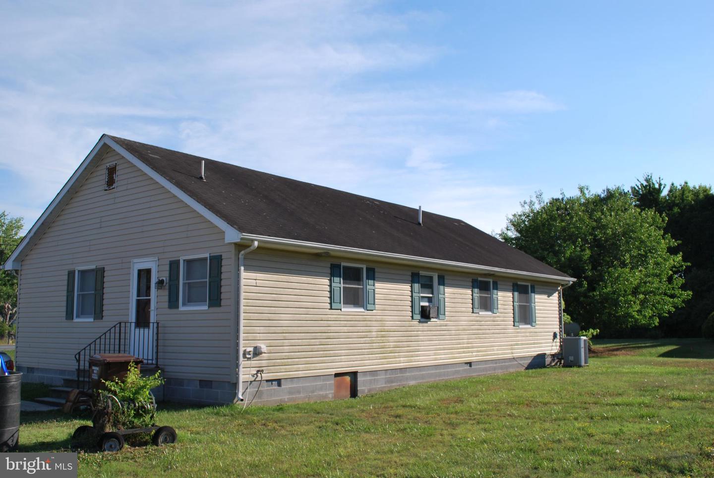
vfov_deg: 40.0
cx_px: 357
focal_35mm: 33
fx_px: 655
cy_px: 239
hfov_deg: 57.2
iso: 100
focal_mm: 22
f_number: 8
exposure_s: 1/250
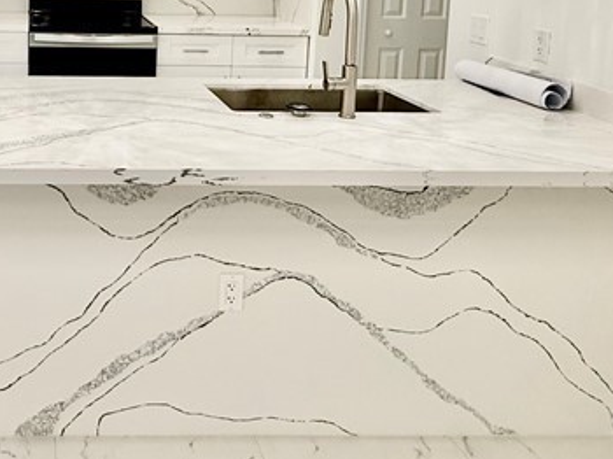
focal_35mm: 41
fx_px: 726
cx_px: 51
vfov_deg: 32.2
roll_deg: -1.4
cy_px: -5
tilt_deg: -5.3
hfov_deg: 41.8
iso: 100
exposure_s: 1/120
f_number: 2.2
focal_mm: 2.22
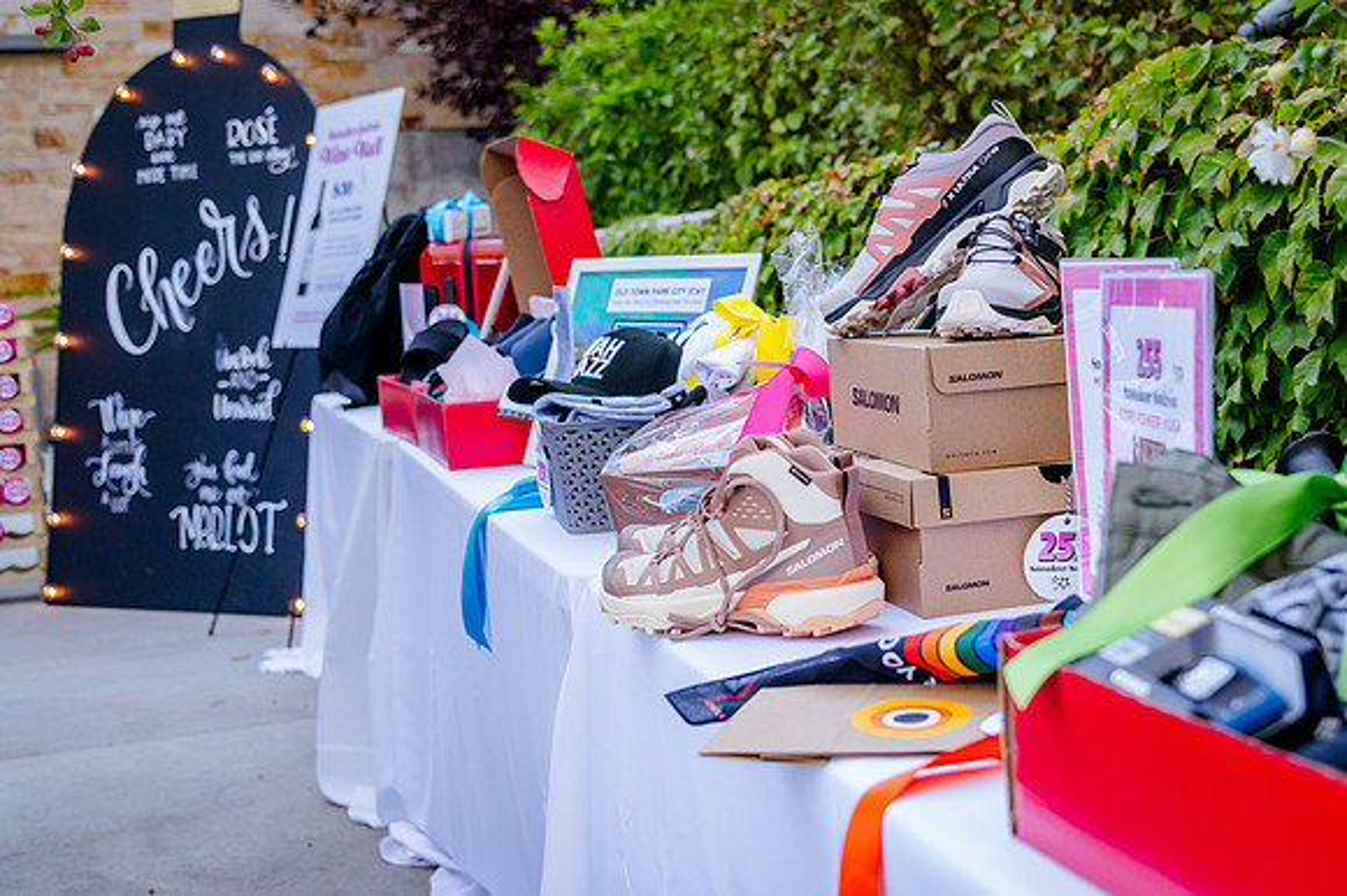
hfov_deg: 37.9
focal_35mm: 52
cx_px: 918
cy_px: 437
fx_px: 1936
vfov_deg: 26.1
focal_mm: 38
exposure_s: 1/640
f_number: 4
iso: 1600
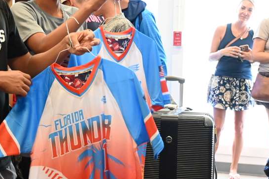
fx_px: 665
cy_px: 58
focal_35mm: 89
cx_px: 61
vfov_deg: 15.3
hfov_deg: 22.6
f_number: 4.2
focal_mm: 36
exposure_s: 1/125
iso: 3200
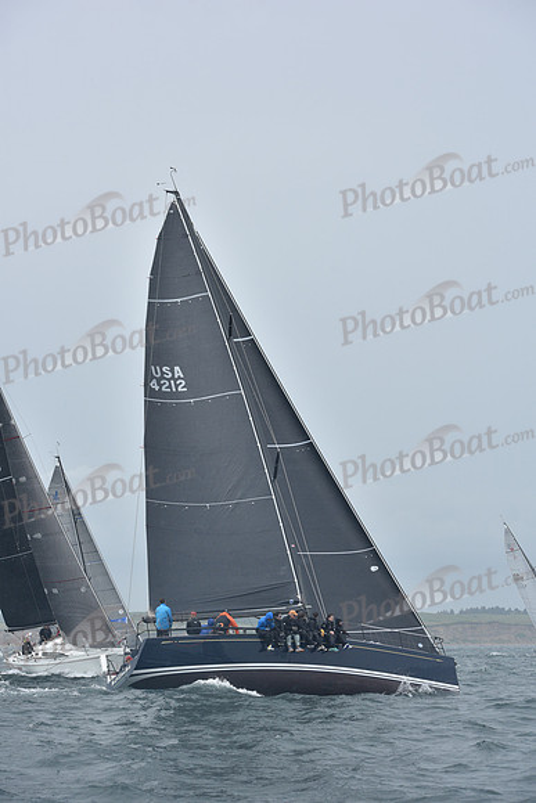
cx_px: 268
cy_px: 402
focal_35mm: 75
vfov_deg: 27.0
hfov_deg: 18.2
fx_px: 1674
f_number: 7.1
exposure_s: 1/1000
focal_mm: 75
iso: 320
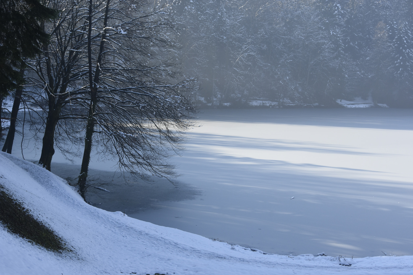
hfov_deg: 31.9
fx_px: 723
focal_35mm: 63
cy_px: 138
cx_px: 206
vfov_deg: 21.6
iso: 400
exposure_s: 1/400
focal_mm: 42
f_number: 10
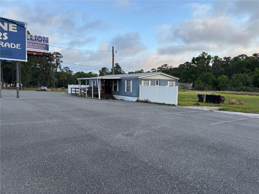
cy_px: 97
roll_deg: -1.1
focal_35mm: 24
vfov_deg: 56.8
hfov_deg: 71.6
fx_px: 180
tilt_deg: -4.9
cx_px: 130
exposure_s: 1/864
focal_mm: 6.76
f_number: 1.78
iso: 80
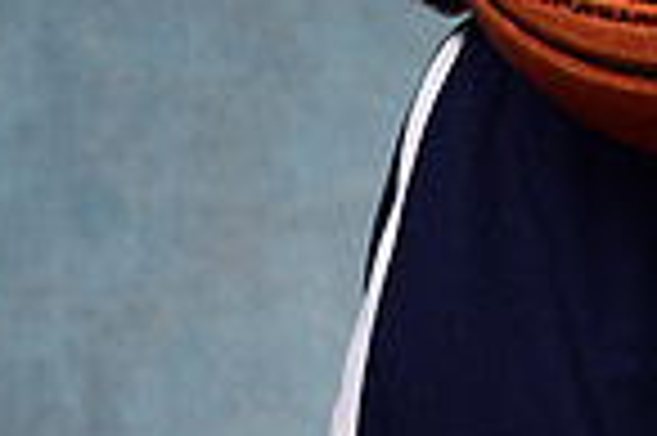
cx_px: 808
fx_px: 5068
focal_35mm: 278
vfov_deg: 4.9
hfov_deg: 7.4
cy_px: -400
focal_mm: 70
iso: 100
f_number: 5
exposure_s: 1/200
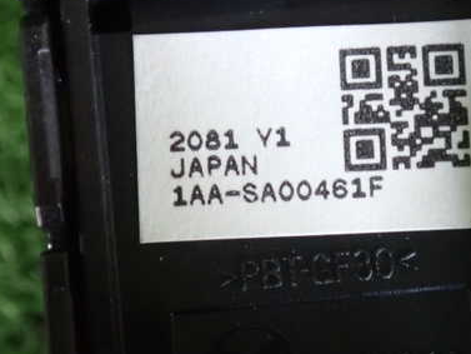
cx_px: 265
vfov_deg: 9.3
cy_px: 183
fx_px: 2164
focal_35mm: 159
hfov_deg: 12.4
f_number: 4.9
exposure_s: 1/60
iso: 1250
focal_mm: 18
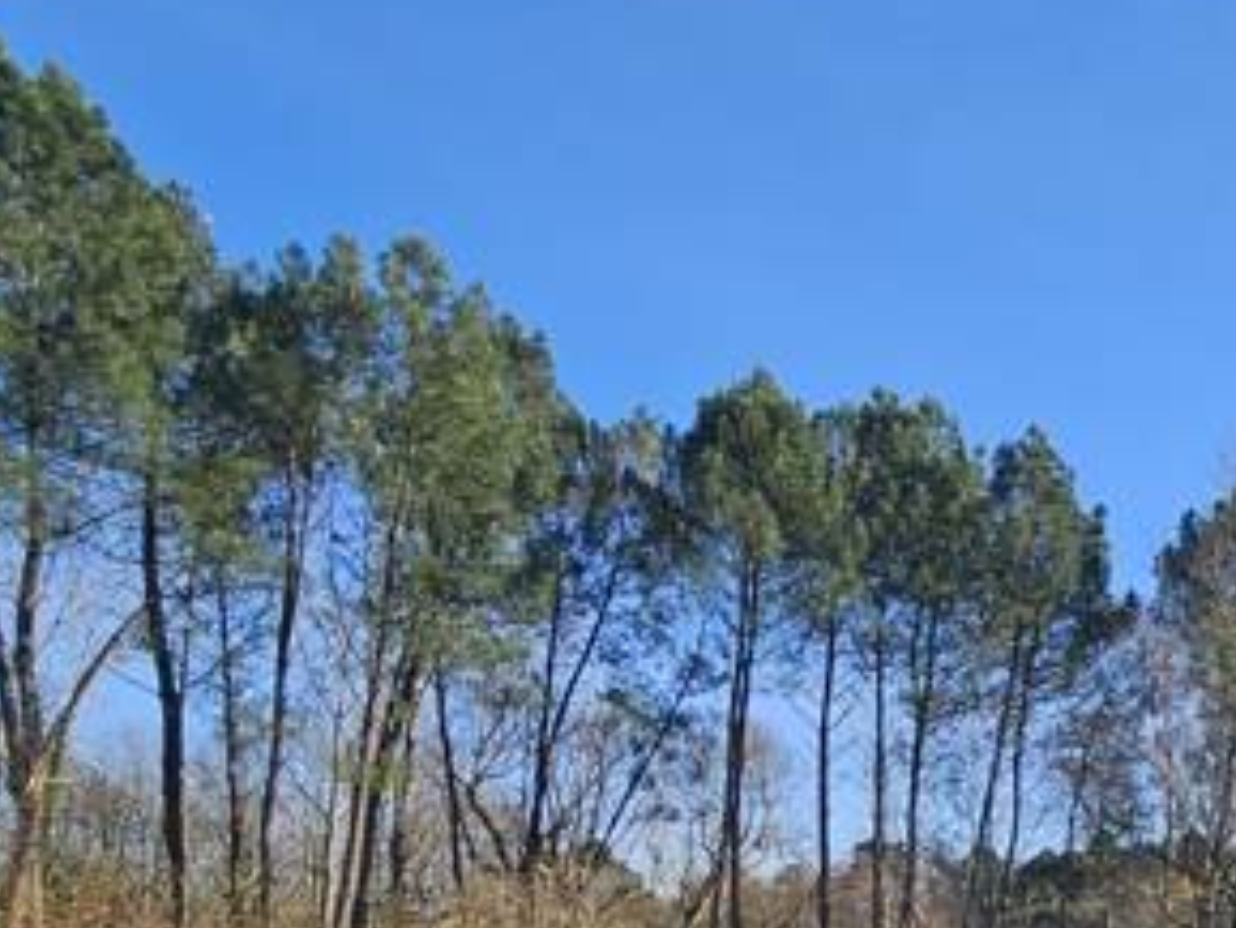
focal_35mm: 36
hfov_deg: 42.3
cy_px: 949
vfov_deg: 35.5
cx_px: 1309
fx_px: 1286
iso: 50
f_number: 2.2
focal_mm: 2.2
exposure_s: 1/1663
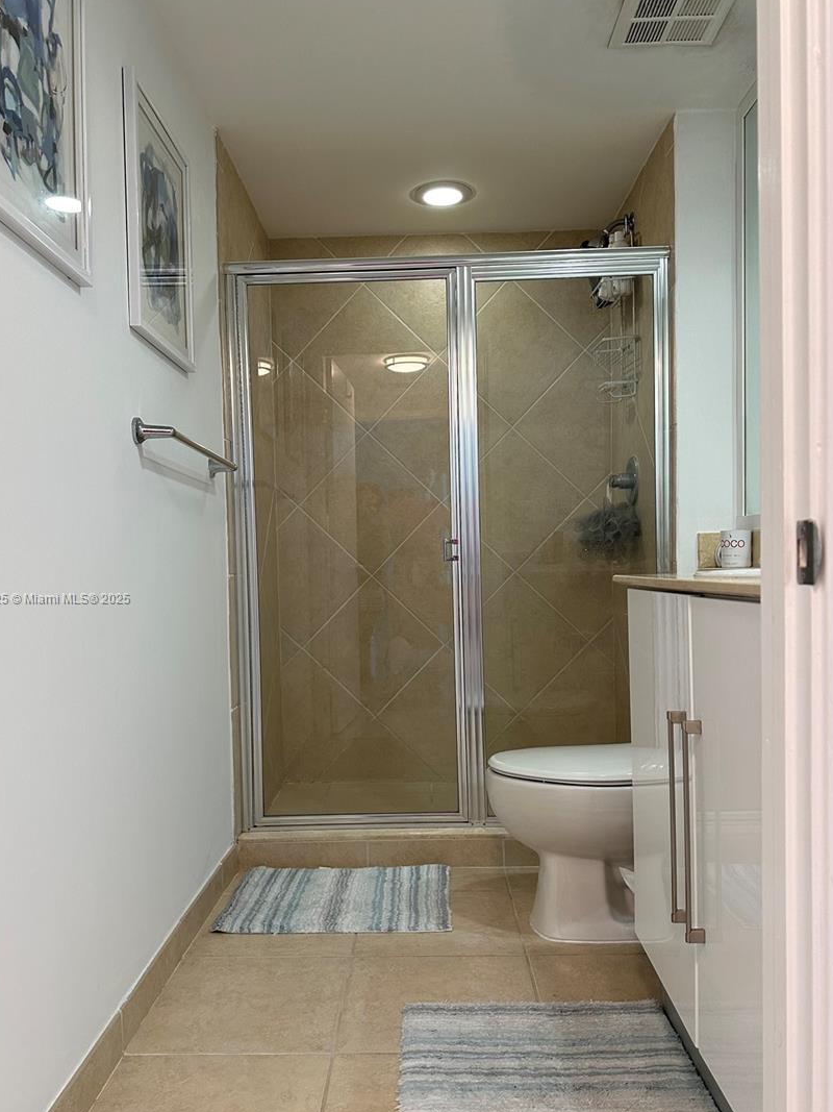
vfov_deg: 65.2
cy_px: 599
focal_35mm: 27
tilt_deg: -2.7
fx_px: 866
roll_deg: +1.2
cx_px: 407
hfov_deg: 51.3
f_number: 1.78
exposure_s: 1/120
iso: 200
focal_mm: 6.86
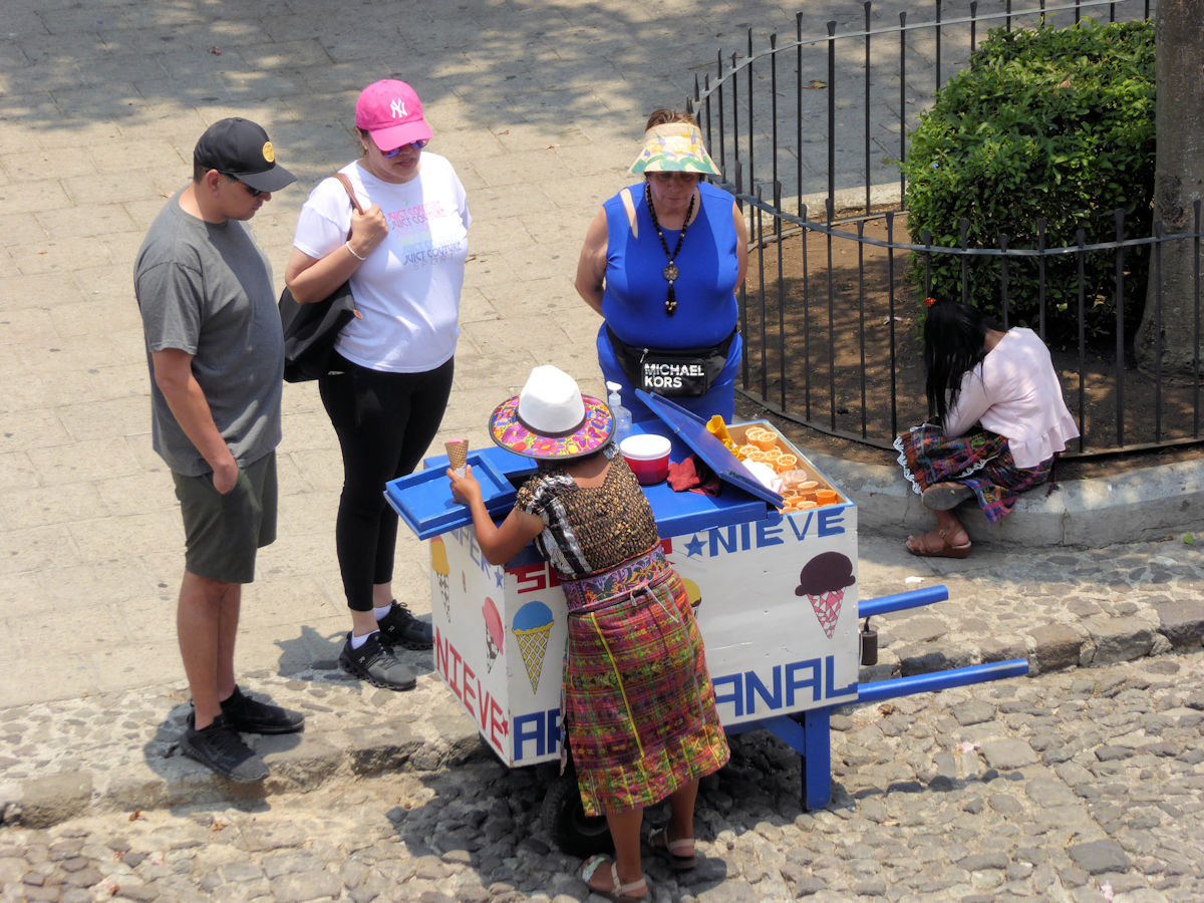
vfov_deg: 9.3
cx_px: 602
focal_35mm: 160
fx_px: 5565
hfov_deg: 12.3
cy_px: 452
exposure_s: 1/320
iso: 100
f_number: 5.5
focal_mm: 28.7
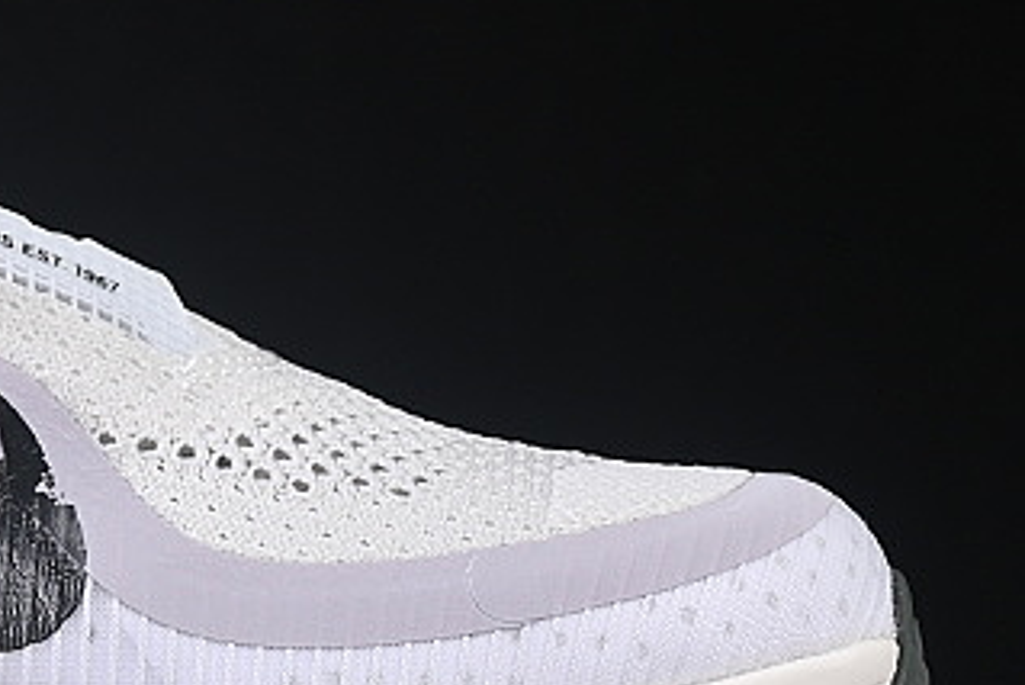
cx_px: -267
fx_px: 7235
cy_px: 338
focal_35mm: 254
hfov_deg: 8.0
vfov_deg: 5.4
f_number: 8
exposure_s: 1/80
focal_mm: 50
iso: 160
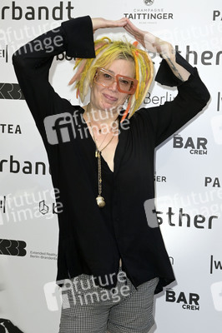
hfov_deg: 26.9
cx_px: 111
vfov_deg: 39.6
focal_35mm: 50
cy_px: 166
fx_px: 463
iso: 400
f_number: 6.3
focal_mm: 50
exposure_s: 1/250
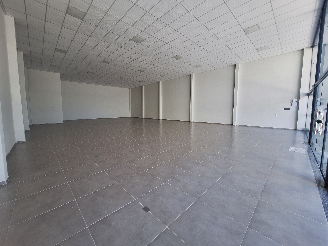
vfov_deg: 89.9
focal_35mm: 13
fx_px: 123
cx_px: 164
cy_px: 123
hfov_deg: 106.2
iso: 50
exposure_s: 1/60
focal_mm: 1.74
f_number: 2.2
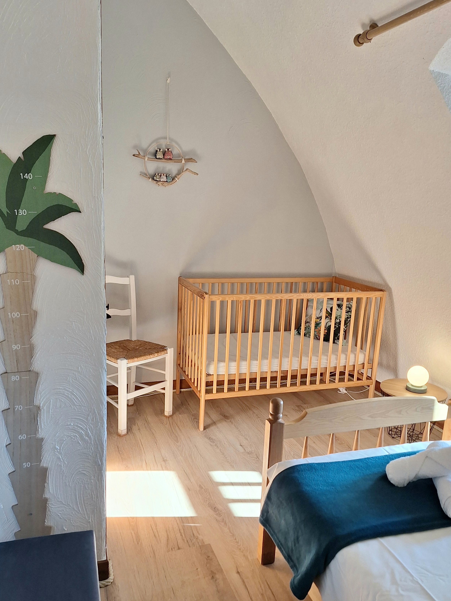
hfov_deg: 49.7
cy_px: 320
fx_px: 486
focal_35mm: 28
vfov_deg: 63.4
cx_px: 238
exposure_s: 1/100
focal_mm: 5.54
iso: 50
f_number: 1.8
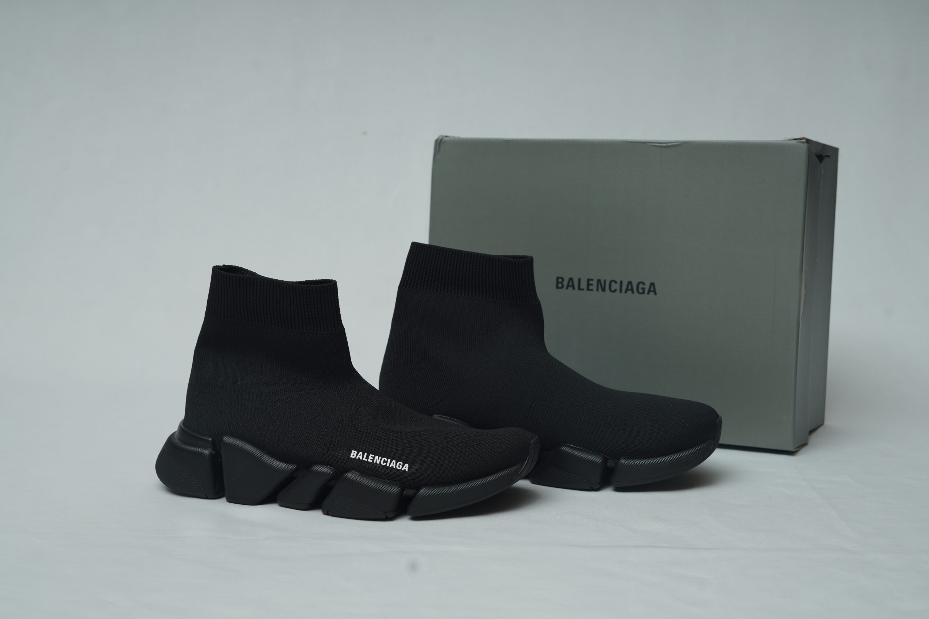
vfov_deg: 27.0
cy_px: 310
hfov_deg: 39.6
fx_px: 1290
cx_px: 464
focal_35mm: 50
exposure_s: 1/200
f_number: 6.3
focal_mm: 50
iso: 320
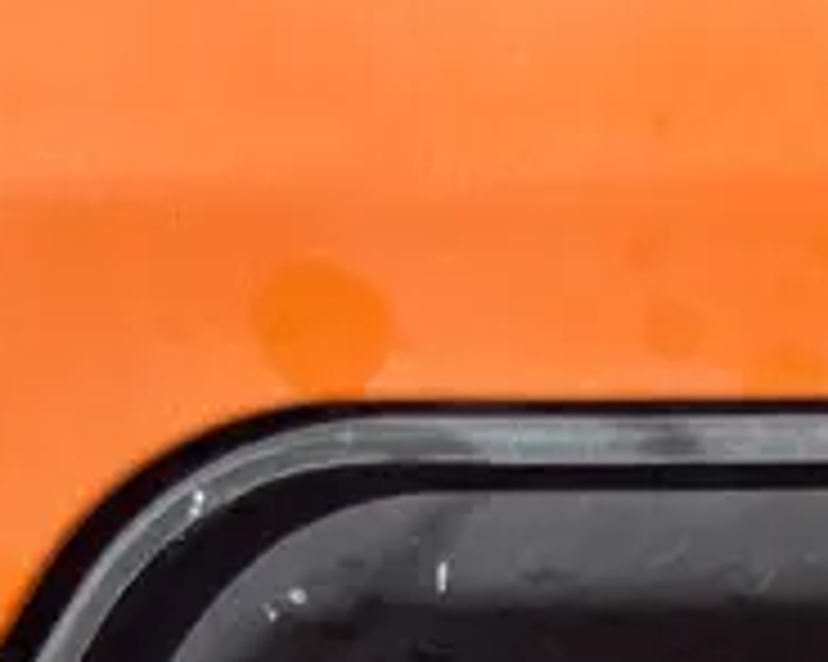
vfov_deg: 12.7
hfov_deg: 17.6
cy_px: 1443
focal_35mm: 101
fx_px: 2474
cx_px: 1134
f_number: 1.6
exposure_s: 1/2571
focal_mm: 5.1
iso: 50
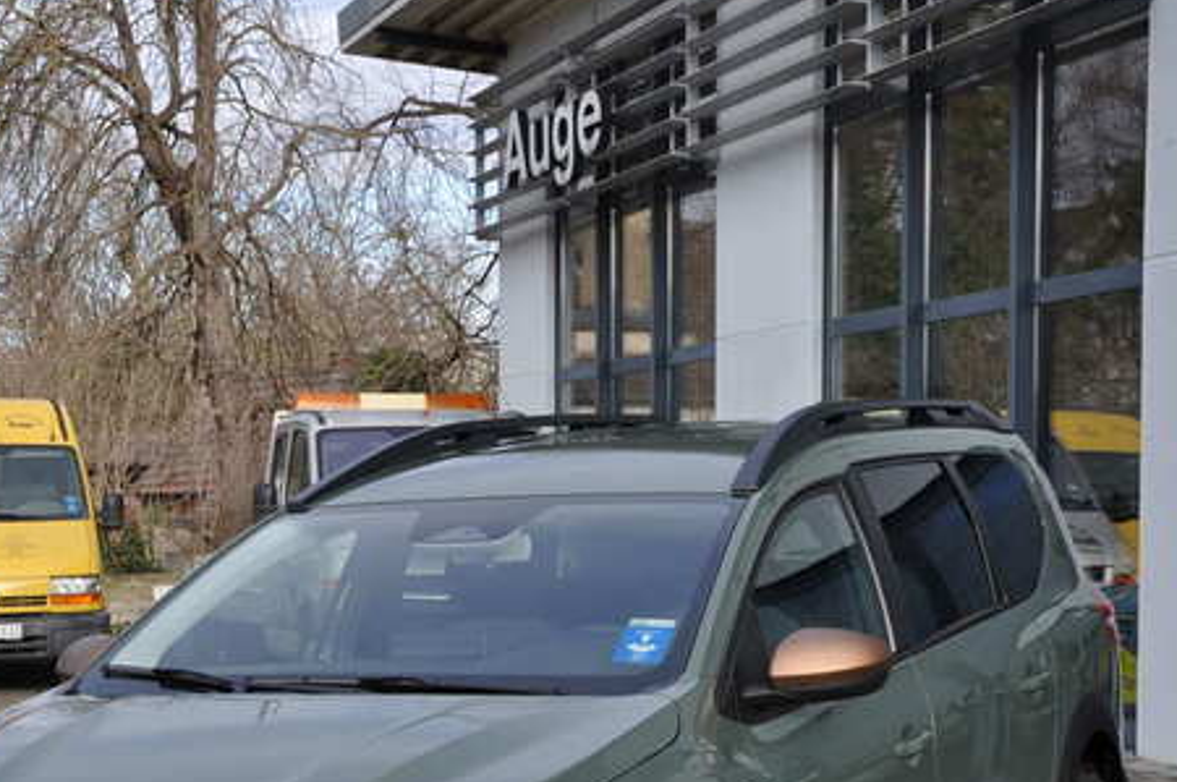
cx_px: 507
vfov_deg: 16.9
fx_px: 2613
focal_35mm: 80
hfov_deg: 25.4
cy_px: 656
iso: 200
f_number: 8
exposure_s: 1/250
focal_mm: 30
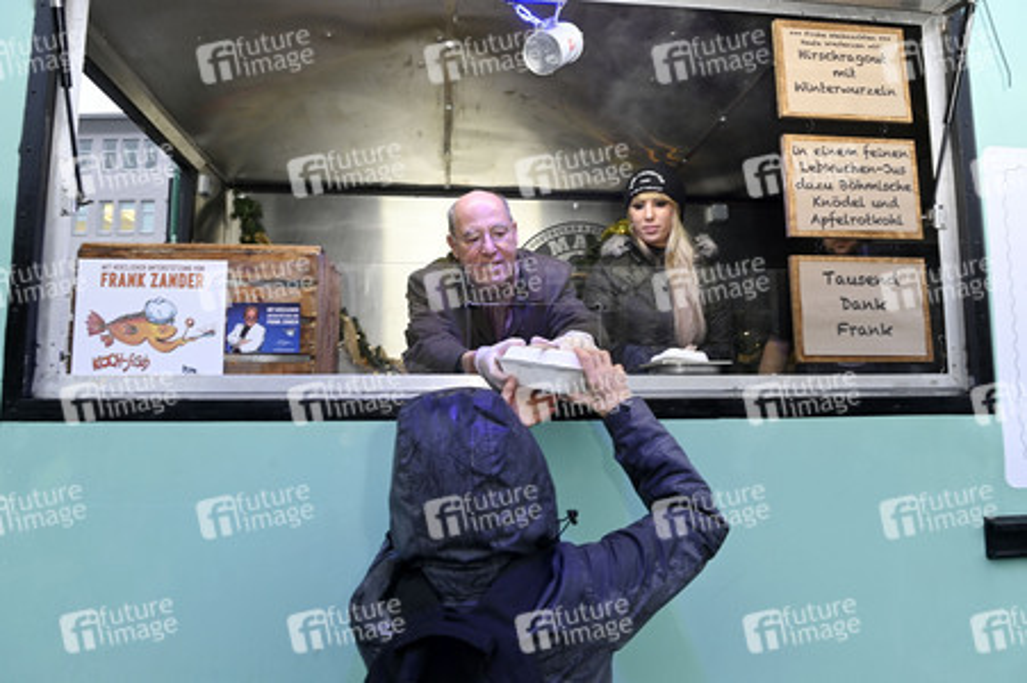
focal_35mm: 24
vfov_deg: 53.1
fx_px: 684
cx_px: 514
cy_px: 342
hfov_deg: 73.8
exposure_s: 1/80
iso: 2000
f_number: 5.6
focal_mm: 24
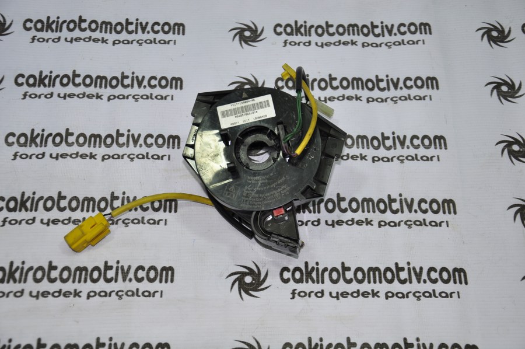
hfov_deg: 29.9
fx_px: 983
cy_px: 174
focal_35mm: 68
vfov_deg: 20.1
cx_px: 262
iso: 200
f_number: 4.8
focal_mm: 45
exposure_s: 1/60
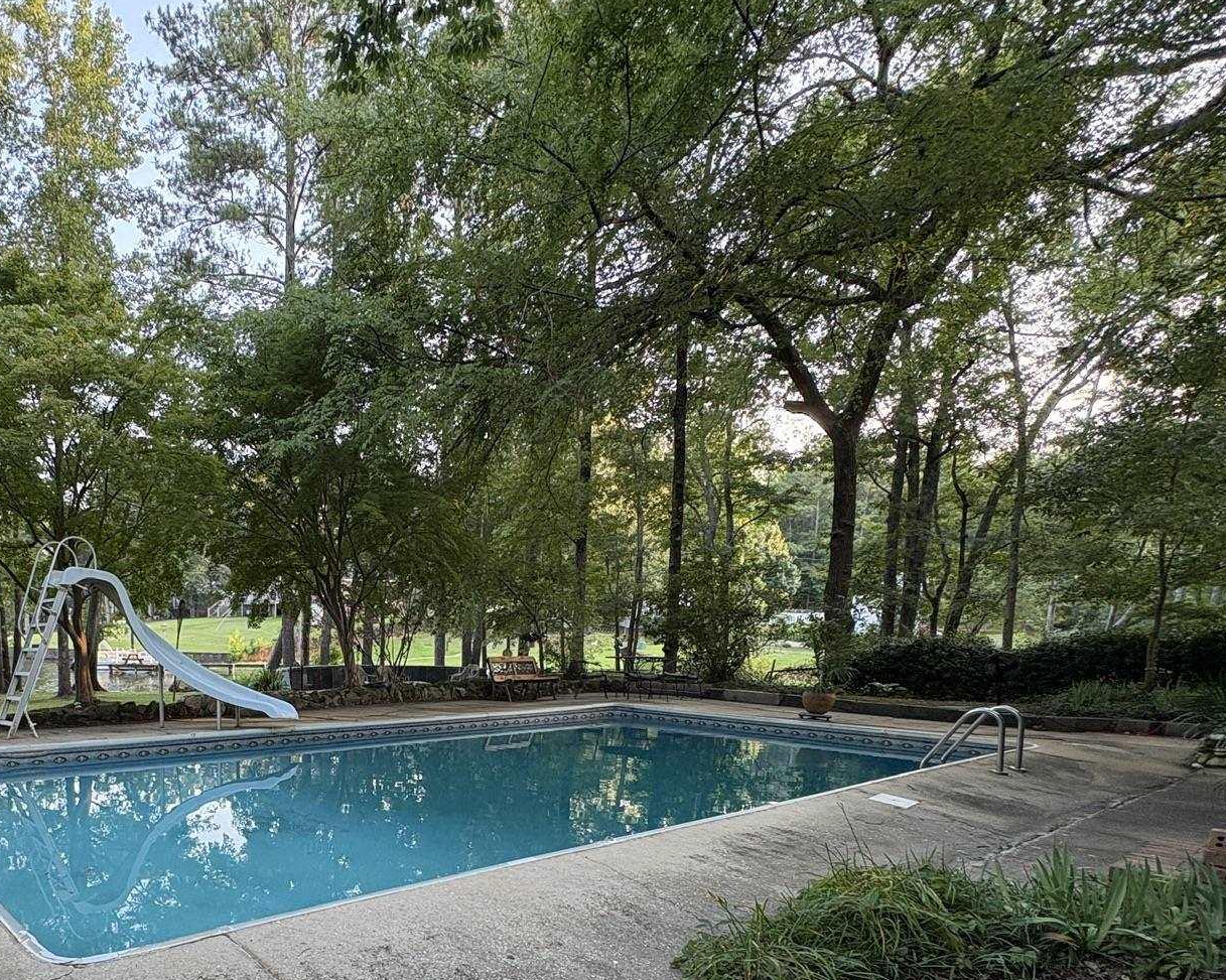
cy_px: 766
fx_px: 834
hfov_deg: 68.5
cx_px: 326
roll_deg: -0.6
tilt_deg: -9.6
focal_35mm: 23
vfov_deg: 56.9
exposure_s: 1/107
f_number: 2.2
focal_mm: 2.22
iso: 125
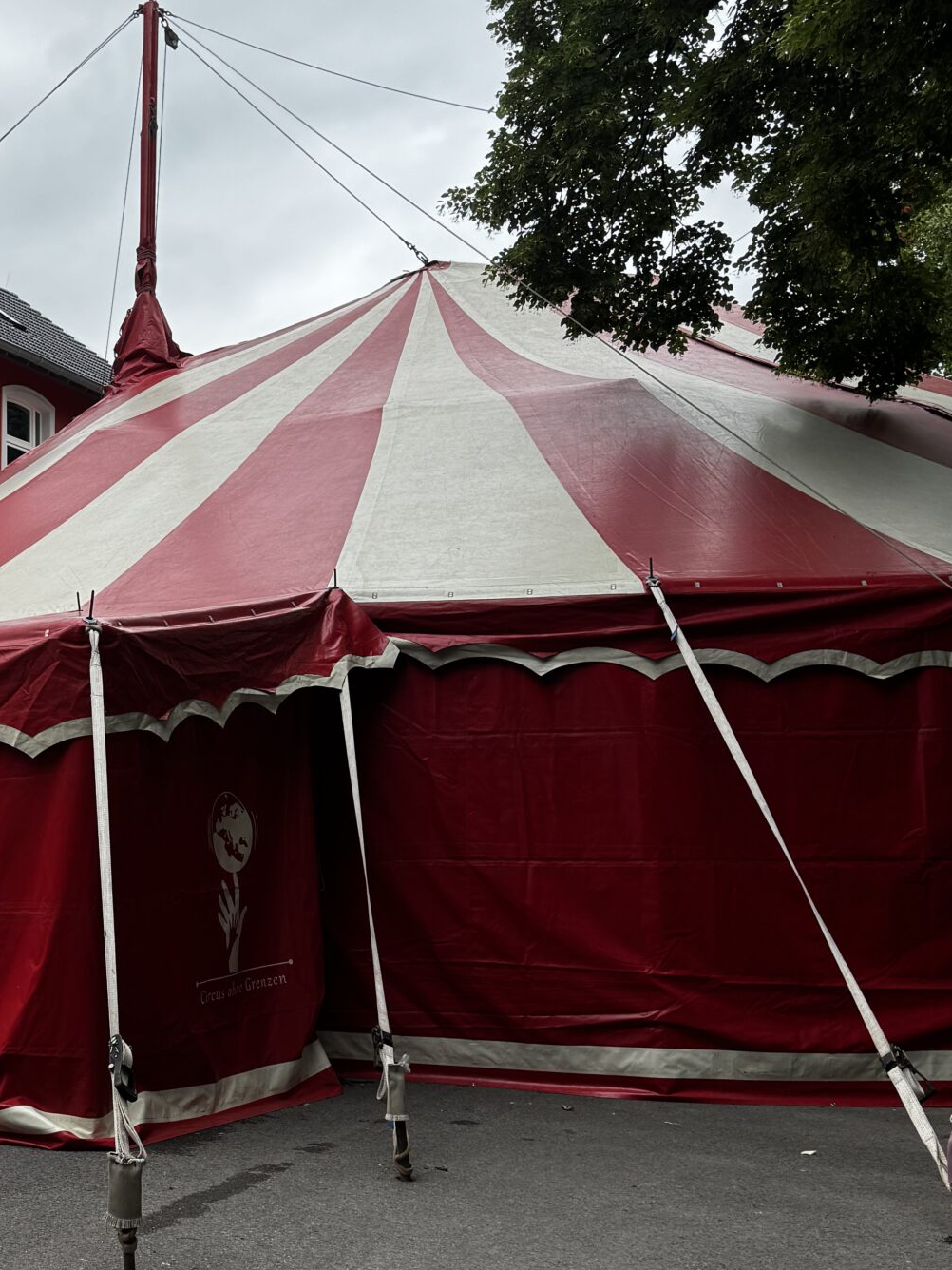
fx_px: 1687
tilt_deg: +2.8
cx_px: 52
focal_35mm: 46
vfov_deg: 41.1
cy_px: 762
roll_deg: +0.0
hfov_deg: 29.9
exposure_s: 1/2105
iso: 80
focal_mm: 6.76
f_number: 1.78
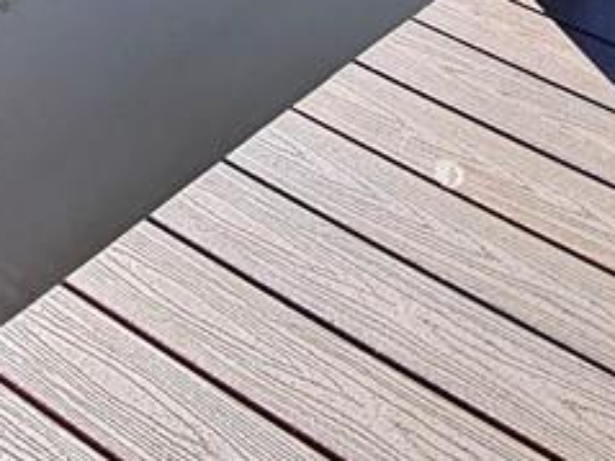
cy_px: -458
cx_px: 437
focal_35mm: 87
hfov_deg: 22.4
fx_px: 1545
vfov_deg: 14.2
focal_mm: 2.2
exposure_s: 1/1307
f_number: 2.2
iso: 50
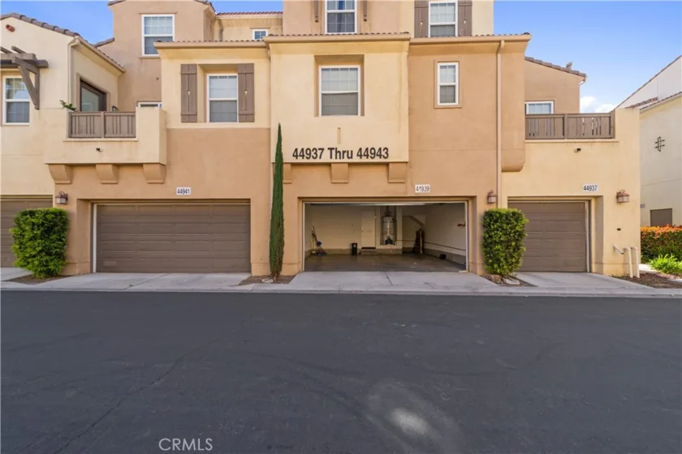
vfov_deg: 81.2
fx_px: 265
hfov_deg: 104.3
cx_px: 341
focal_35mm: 14
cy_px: 227
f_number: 8
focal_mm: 14
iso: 800
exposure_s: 1/160
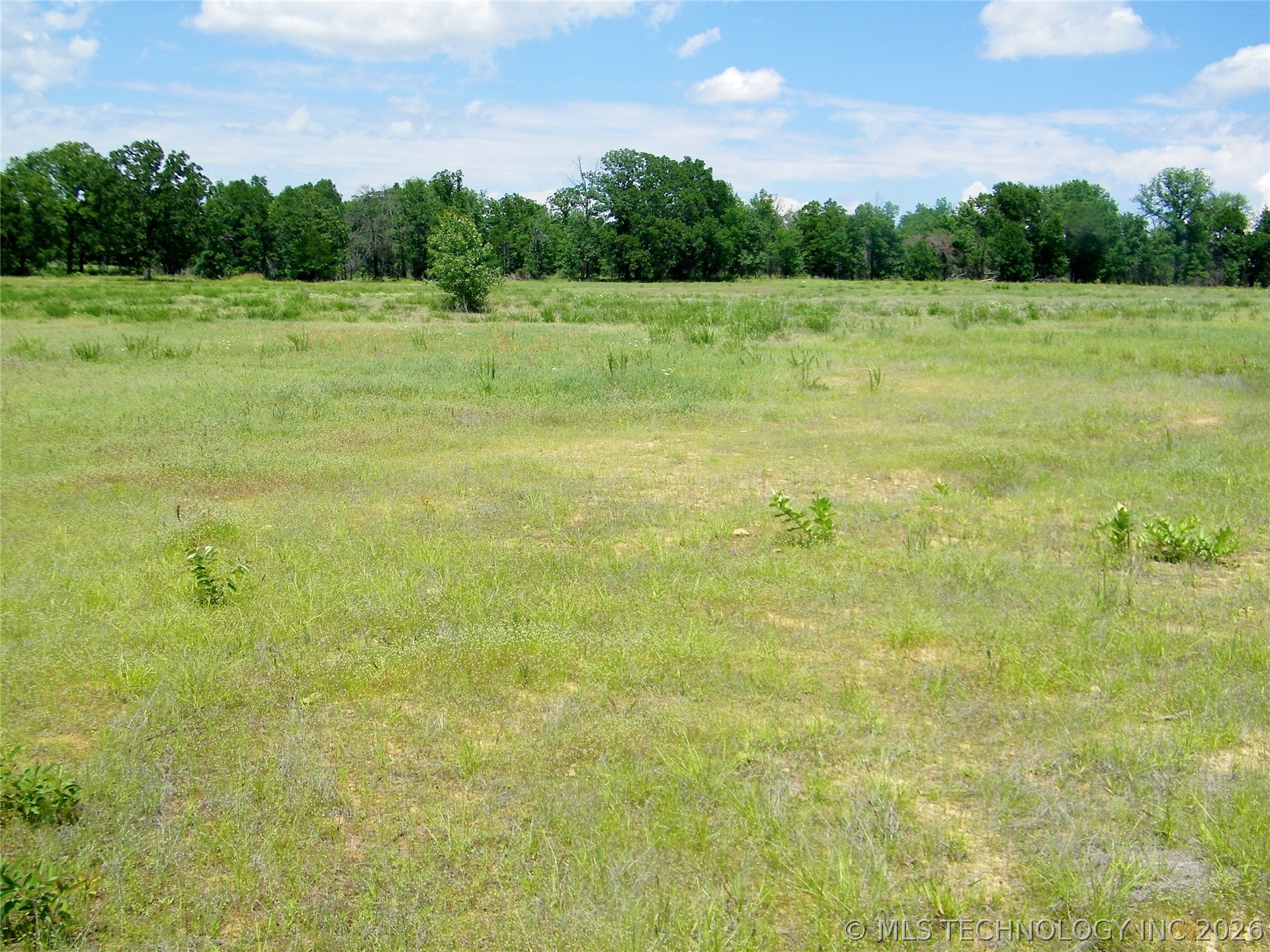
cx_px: 635
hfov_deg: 47.9
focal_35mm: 39
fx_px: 1431
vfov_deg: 36.8
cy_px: 476
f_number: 7.6
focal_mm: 6.9
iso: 80
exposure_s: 1/200
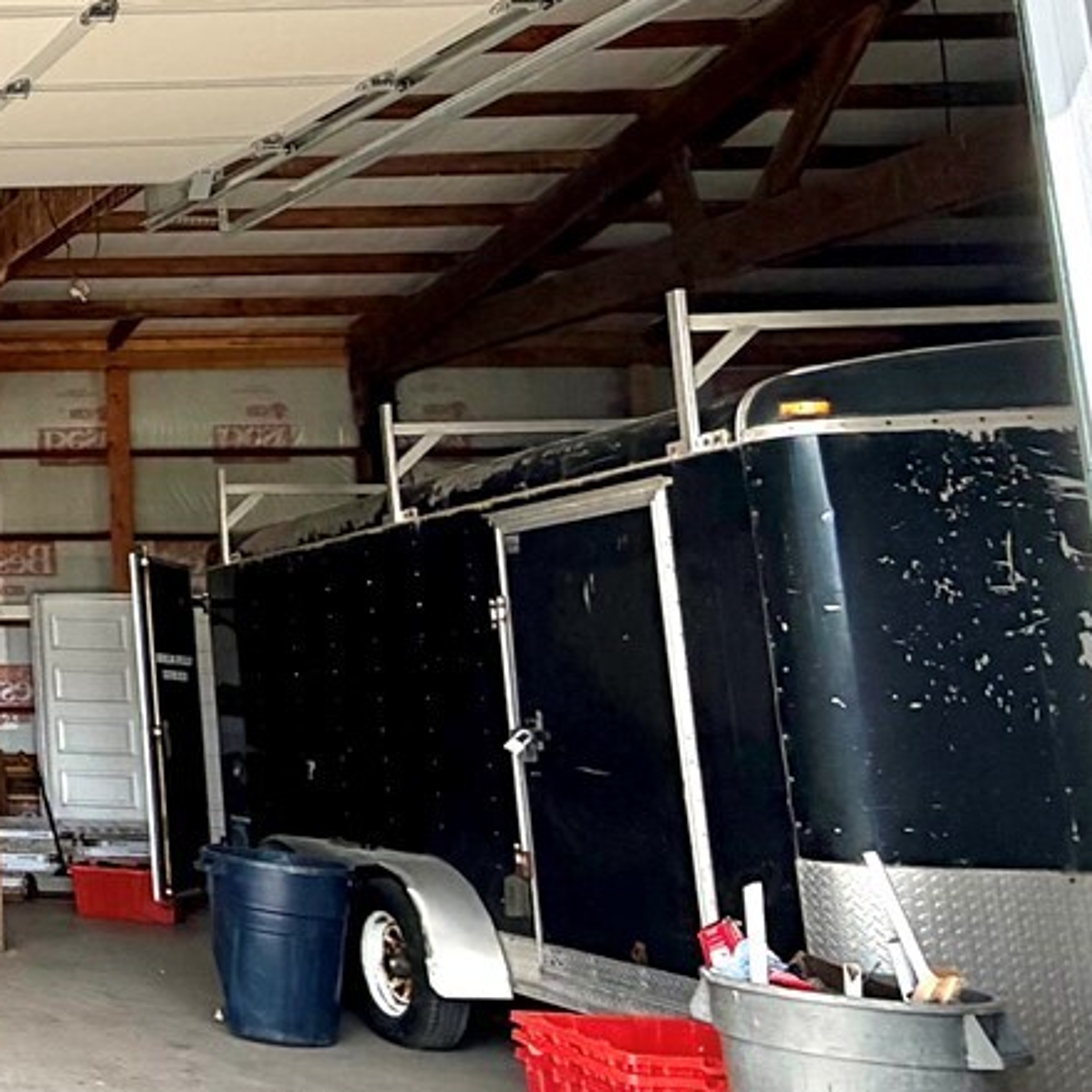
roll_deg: +0.0
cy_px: 474
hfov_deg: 24.5
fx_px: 1606
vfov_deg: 37.5
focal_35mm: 45
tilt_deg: +6.2
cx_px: -707
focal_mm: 2.22
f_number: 2.2
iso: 40
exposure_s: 1/658
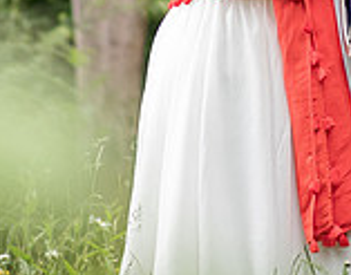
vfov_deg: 3.8
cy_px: -260
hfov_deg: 4.9
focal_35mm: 394
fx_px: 4060
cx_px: 293
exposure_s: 1/500
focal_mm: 43
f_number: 1.6
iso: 100
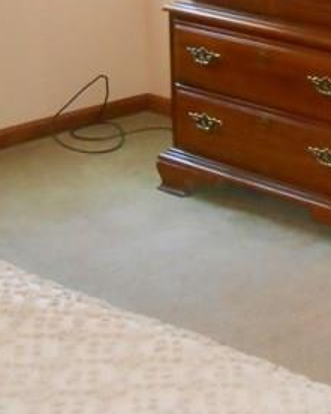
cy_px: -39
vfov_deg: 15.2
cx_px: 448
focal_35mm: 123
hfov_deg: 12.1
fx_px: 1505
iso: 640
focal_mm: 6
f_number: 3.9
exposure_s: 1/30
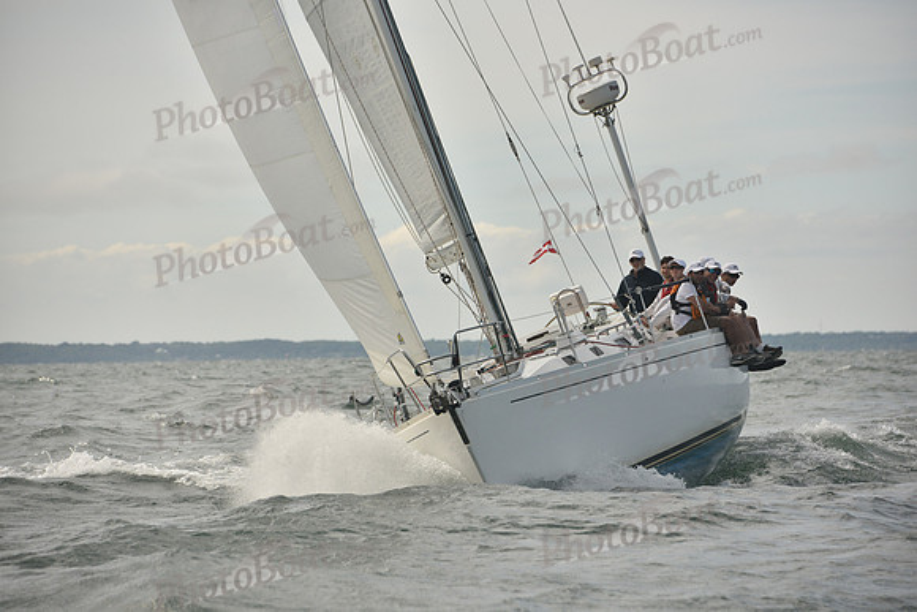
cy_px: 306
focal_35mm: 200
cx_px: 458
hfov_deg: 10.3
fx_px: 5095
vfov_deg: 6.9
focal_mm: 200
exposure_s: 1/1000
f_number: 7.1
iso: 320
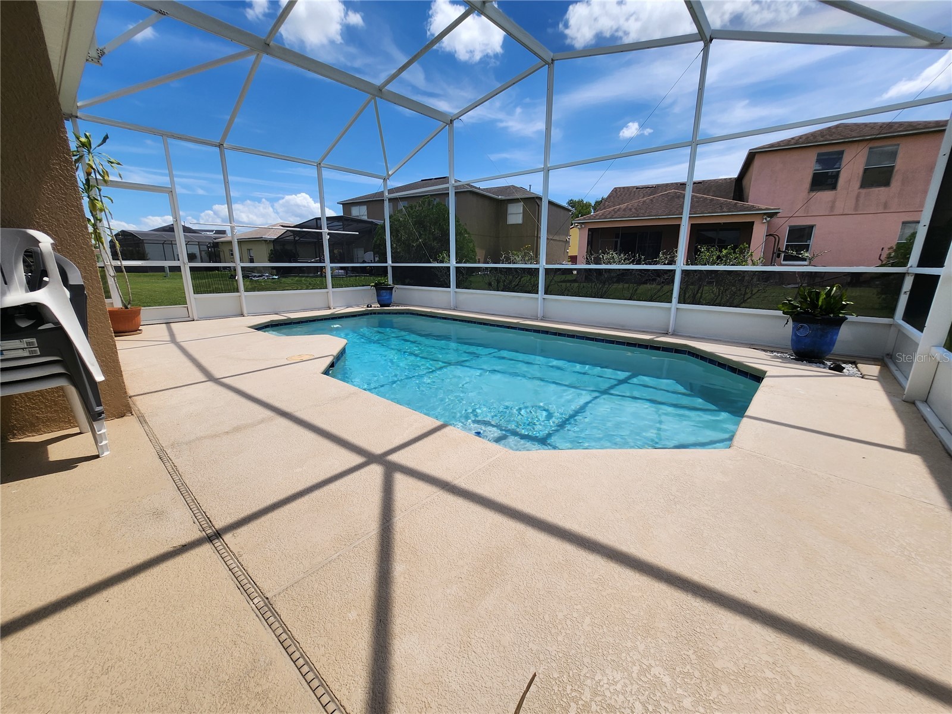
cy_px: 357
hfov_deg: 106.2
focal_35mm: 13
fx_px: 358
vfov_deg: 89.9
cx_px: 476
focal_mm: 1.74
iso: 32
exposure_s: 1/1036
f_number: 2.2
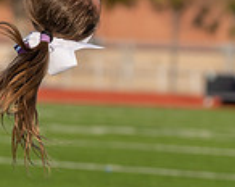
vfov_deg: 2.8
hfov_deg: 3.6
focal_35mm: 543
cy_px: 40
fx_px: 3767
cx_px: -32
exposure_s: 1/2000
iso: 100
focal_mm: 93
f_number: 2.8
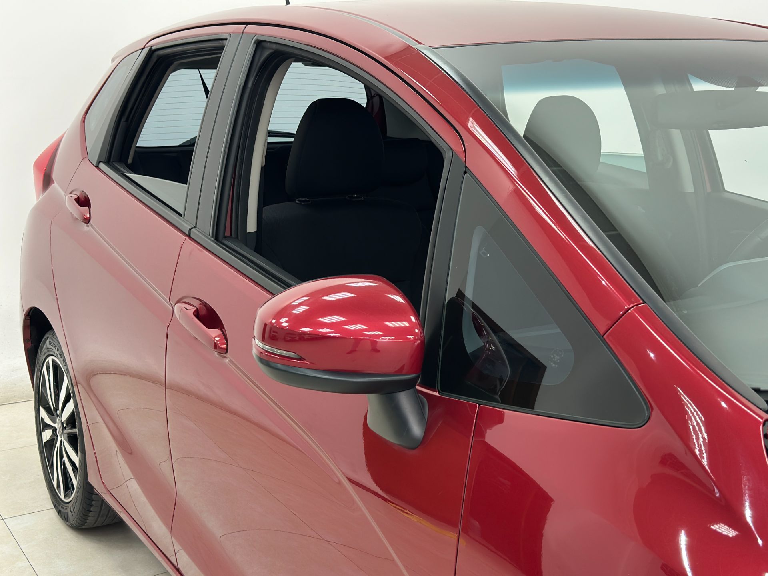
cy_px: 288
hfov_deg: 39.7
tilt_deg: -12.4
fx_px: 1065
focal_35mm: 48
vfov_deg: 30.3
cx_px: 384
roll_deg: -0.3
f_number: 1.78
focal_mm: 6.86
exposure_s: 1/60
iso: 125
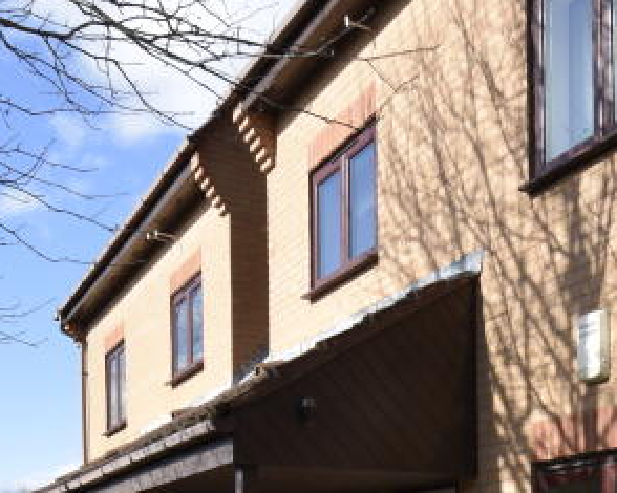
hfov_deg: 36.9
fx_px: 894
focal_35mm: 49
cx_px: 485
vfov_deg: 26.9
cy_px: 609
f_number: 9
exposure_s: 1/320
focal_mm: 10
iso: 200
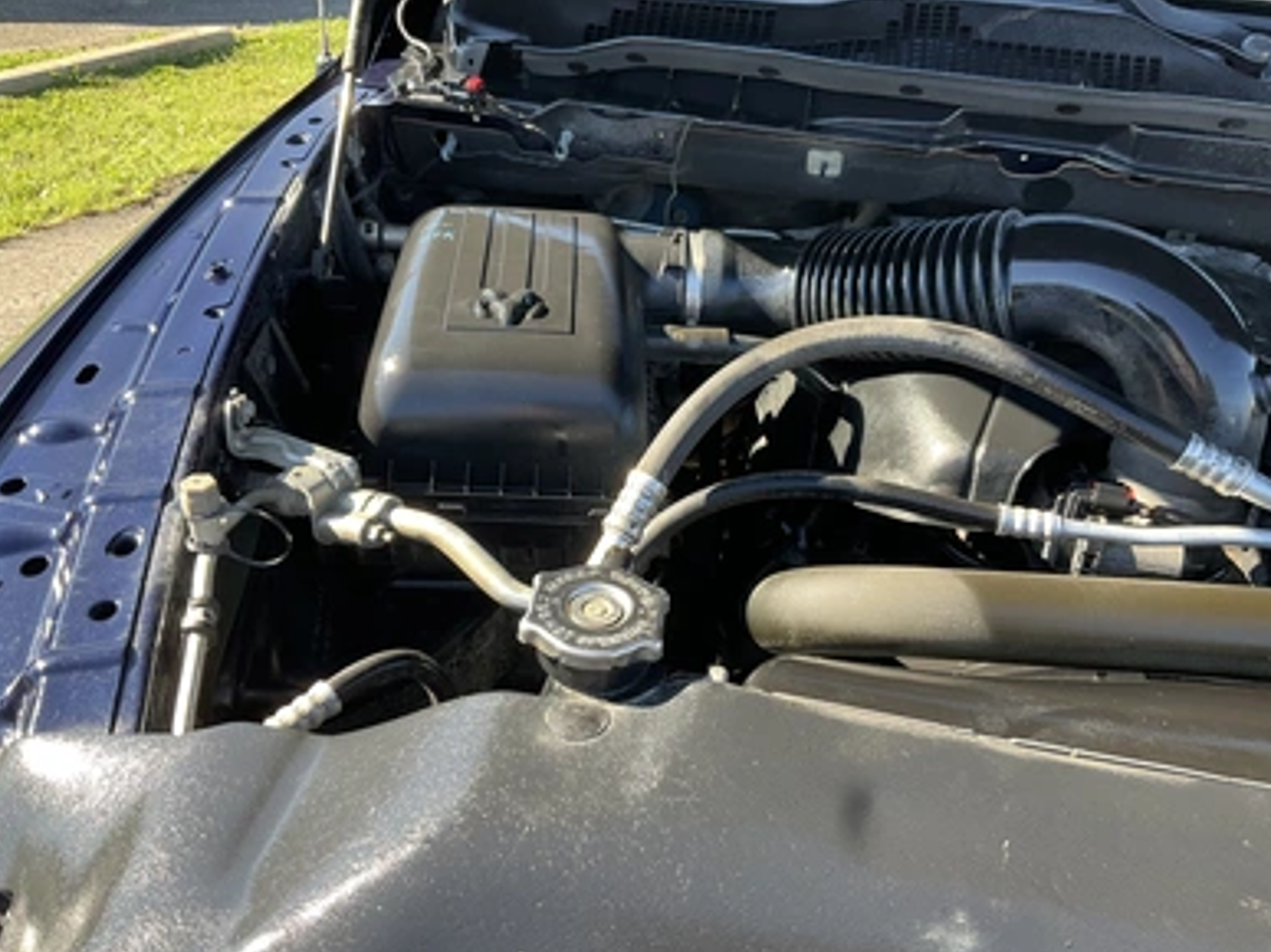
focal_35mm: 30
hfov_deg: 60.0
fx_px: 1101
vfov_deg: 46.8
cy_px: 466
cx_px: 637
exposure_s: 1/122
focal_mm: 3
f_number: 1.8
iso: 16
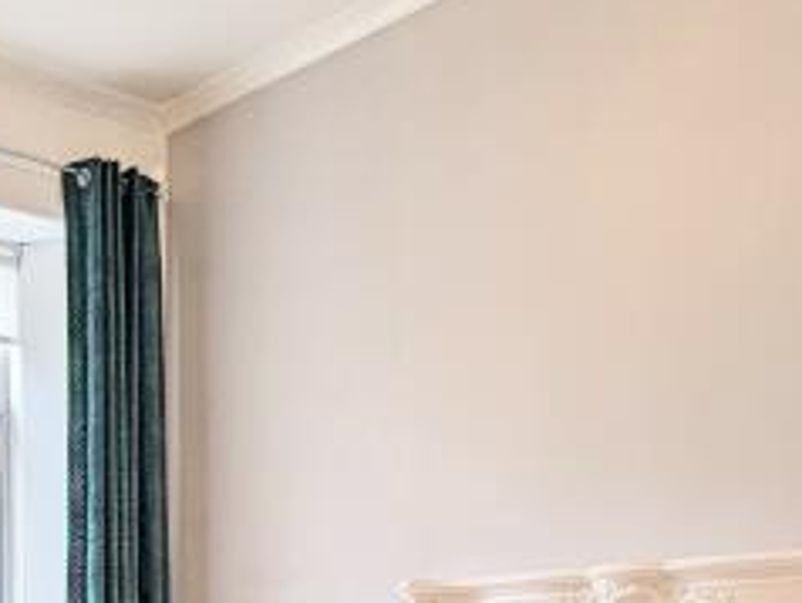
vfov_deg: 23.6
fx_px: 1299
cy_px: 746
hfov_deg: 33.8
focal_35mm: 56
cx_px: 226
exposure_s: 1/67.7
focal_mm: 1.95
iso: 53
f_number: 2.2
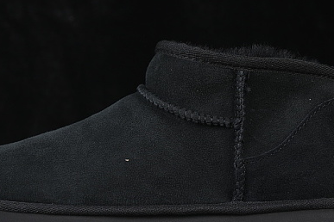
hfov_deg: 13.2
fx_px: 1438
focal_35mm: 155
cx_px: 154
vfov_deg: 8.9
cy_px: 105
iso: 160
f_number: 6.3
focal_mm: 50
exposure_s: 1/60
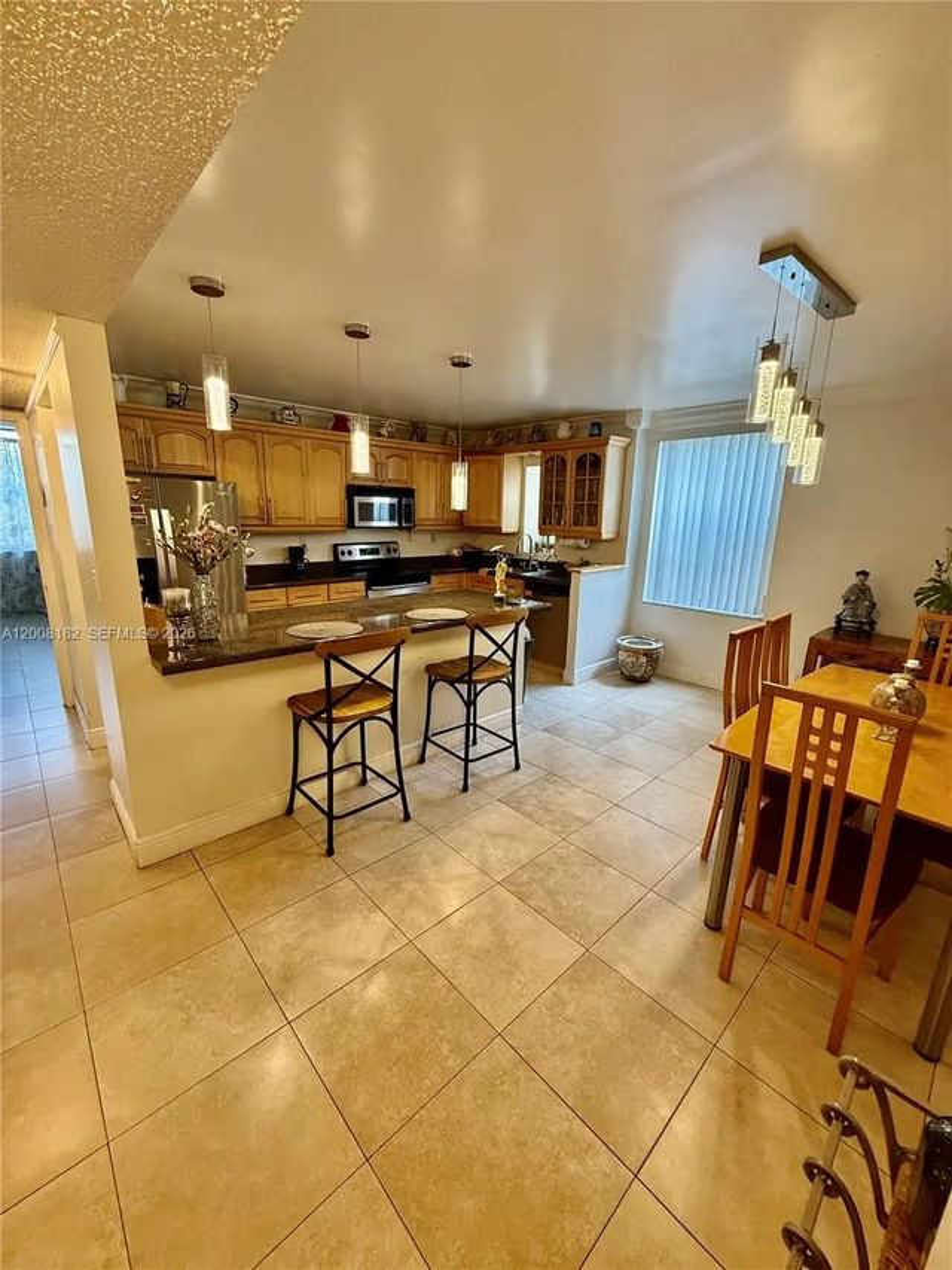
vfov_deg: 102.1
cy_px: 635
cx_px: 476
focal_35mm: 14
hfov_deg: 85.7
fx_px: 513
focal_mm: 2.22
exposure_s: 1/120
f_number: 2.2
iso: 320
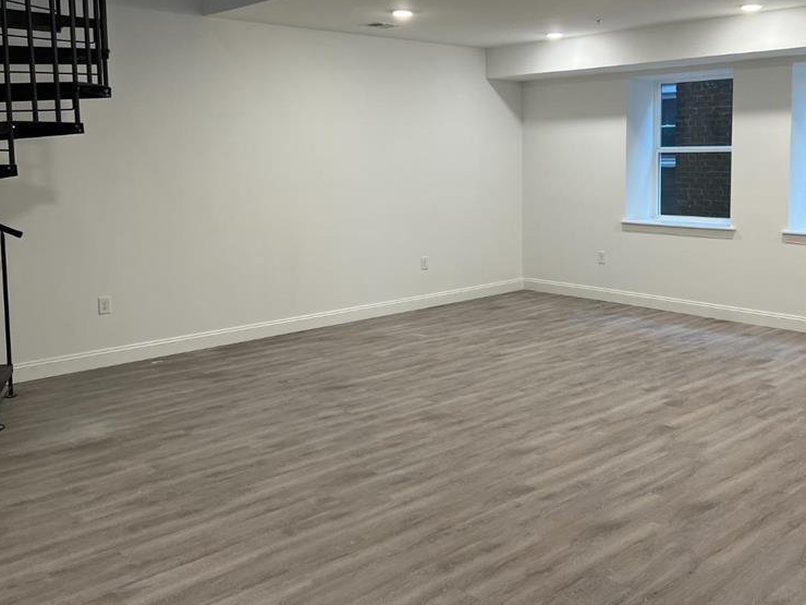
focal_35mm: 36
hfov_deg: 50.9
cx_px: 499
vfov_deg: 39.3
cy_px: 214
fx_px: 838
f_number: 1.5
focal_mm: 5.7
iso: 125
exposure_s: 1/120
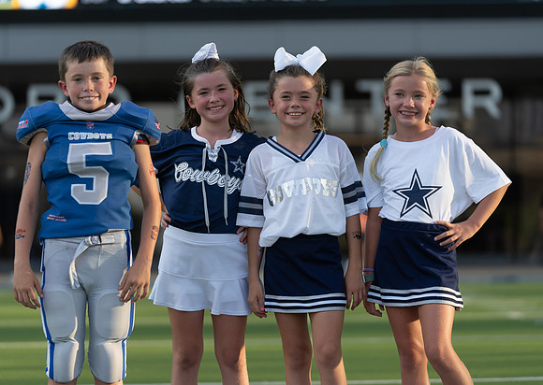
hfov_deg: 13.9
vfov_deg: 9.9
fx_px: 2235
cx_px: 267
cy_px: 190
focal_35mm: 145
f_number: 2.8
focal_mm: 135
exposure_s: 1/640
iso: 100
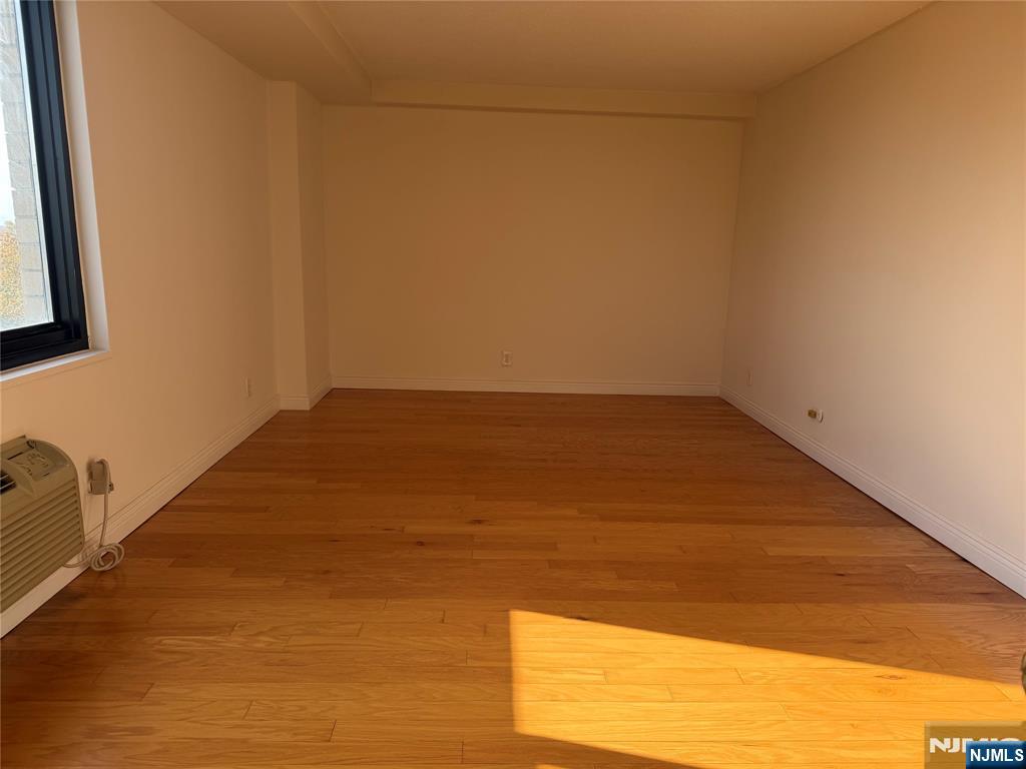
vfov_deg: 56.8
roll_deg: -1.8
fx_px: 711
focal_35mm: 24
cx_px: 513
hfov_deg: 71.6
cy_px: 384
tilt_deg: -10.6
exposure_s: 1/632
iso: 80
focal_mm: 6.76
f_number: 1.78
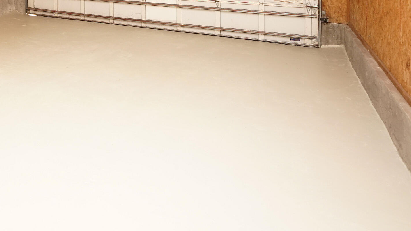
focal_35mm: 33
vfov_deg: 30.3
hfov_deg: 55.3
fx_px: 360
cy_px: -47
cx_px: 82
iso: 500
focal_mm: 10
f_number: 4
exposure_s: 1/60
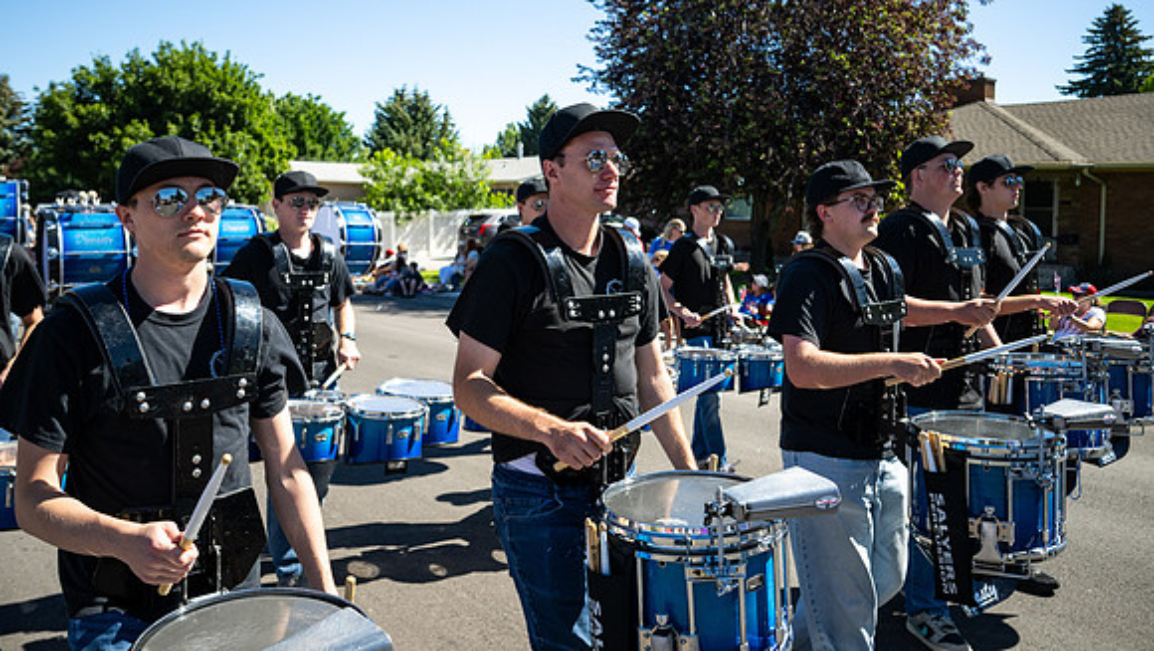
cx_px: 551
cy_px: 249
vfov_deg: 39.3
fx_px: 904
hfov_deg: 65.1
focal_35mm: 30
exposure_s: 1/2000
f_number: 4
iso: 200
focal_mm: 27
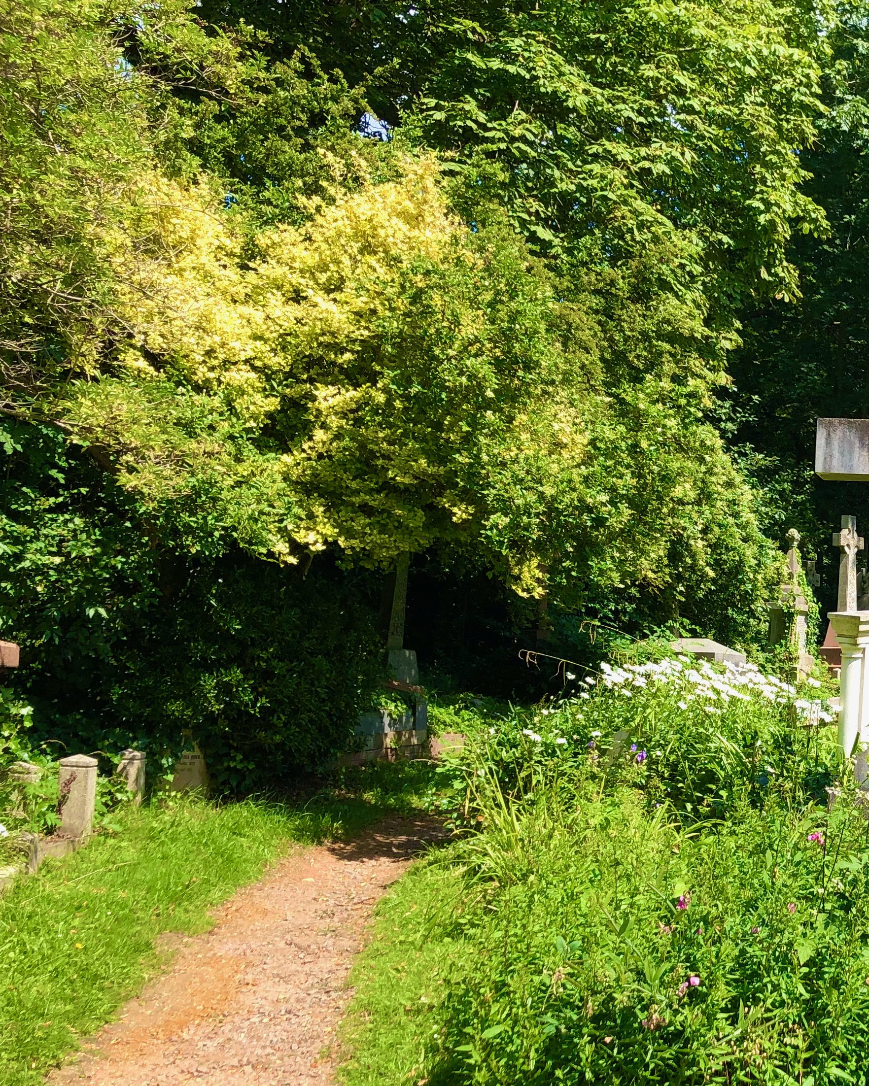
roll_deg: -0.7
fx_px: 1608
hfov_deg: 27.7
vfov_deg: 37.1
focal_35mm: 50
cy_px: 681
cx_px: 945
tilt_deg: +0.8
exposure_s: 1/762
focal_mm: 4
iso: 20
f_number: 1.8
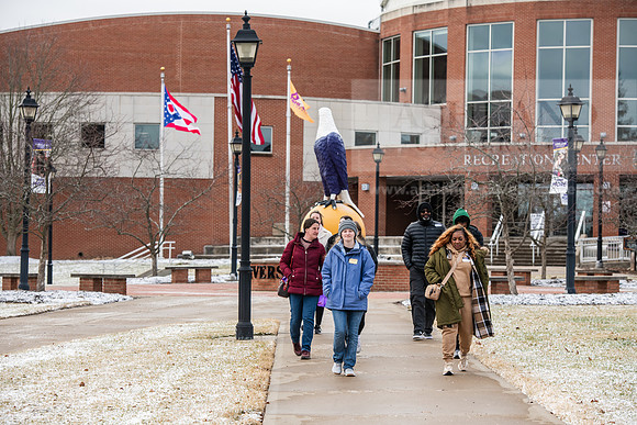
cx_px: 318
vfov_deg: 12.2
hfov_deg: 18.3
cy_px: 212
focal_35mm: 112
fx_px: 1982
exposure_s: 1/400
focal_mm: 112
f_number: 5.6
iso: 320
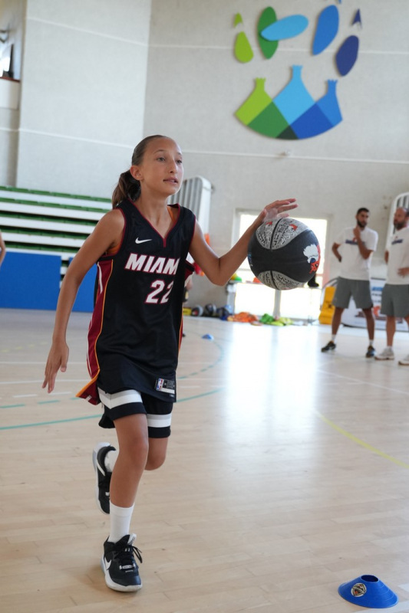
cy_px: 306
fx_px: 716
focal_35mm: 42
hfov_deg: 31.9
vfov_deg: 46.4
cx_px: 204
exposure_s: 1/400
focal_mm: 28
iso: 1600
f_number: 2.8
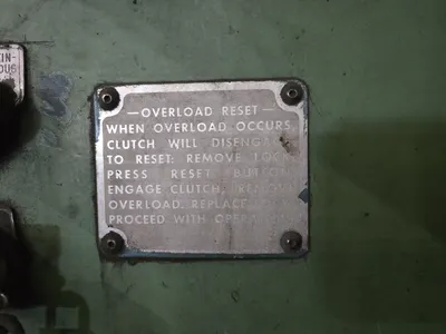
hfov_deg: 73.9
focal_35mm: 23
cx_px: 223
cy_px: 167
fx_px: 296
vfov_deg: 58.9
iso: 1000
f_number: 1.8
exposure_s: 1/60
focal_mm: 5.4
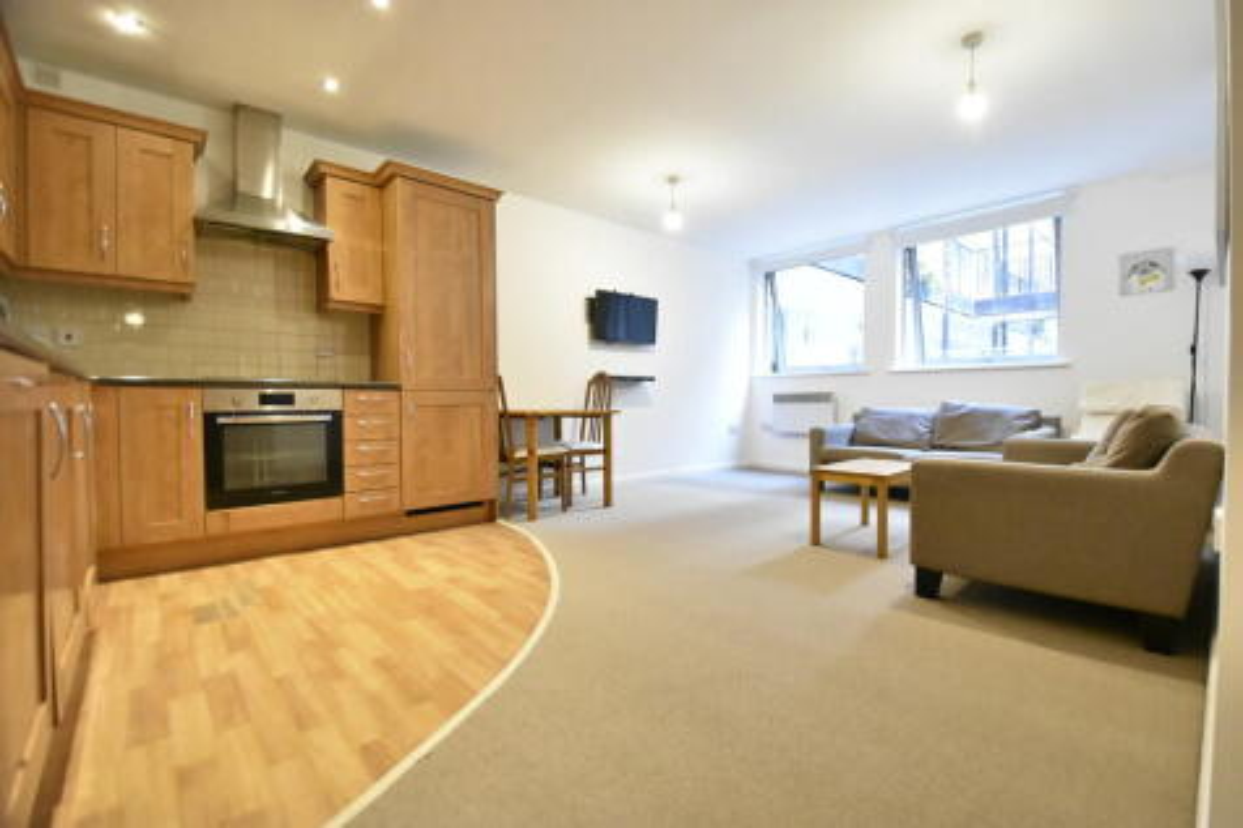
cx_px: 622
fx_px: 518
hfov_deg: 100.4
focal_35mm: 15
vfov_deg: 77.3
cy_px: 414
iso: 5000
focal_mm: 10
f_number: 3.5
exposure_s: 1/125
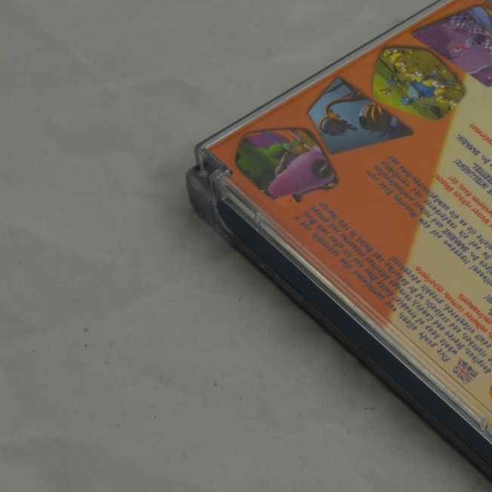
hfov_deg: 12.1
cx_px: 660
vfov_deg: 12.5
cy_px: 231
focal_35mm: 140
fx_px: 2251
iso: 100
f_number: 20
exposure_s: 1/3
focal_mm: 40
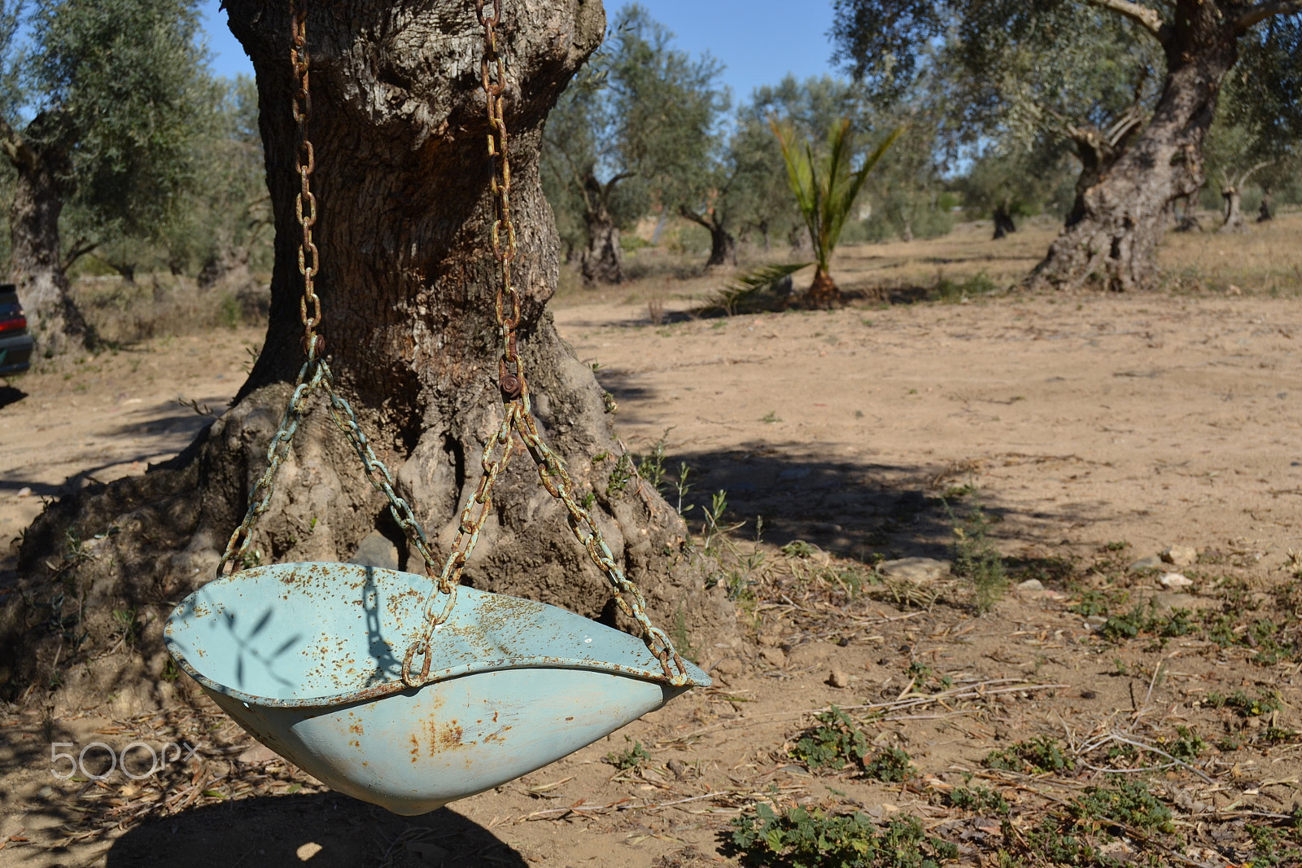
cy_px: 434
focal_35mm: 46
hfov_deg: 42.3
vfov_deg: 28.9
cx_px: 651
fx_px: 1681
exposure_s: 1/250
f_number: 8
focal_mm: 31
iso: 100
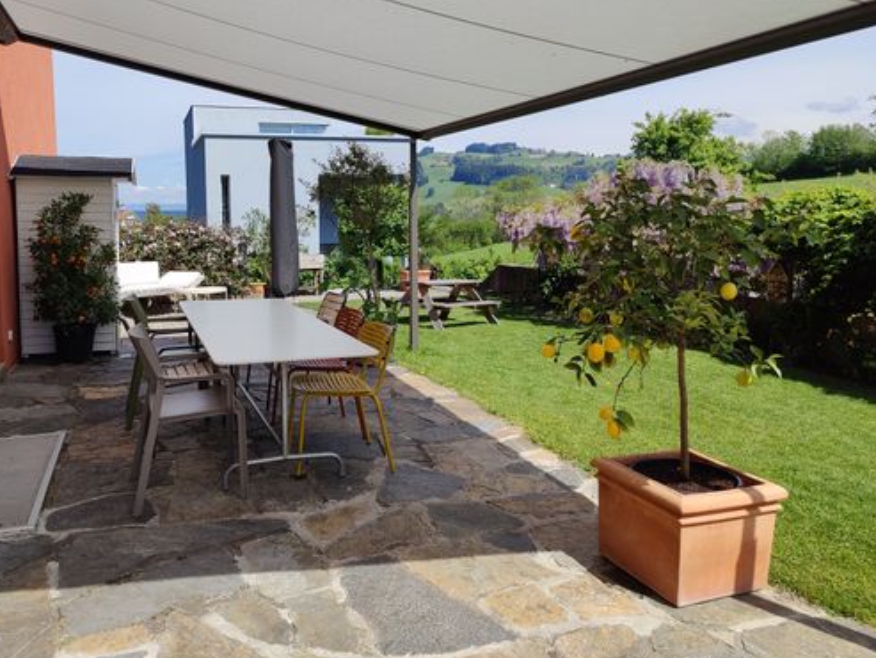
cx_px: 364
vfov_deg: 49.6
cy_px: 275
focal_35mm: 28
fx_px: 709
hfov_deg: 63.0
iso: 64
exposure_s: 1/2567
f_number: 1.88
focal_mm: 6.06
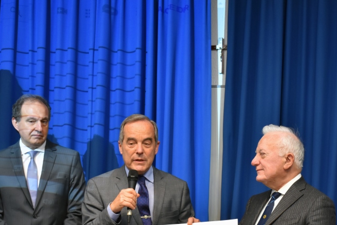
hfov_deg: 23.9
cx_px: 200
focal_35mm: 85
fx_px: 796
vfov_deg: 16.0
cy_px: 186
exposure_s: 1/80
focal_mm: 34
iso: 800
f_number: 4.5
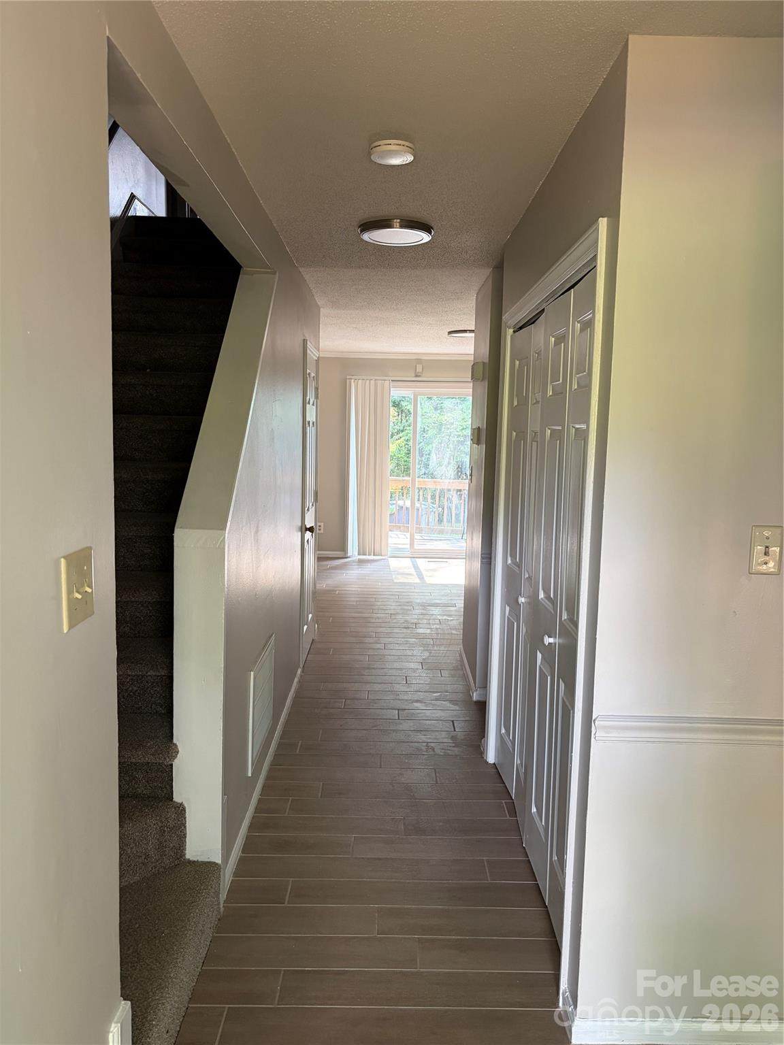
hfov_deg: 53.1
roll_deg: -1.1
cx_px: 392
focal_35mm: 26
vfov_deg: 67.3
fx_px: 785
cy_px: 522
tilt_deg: -6.3
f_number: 1.6
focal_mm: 5.96
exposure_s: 1/60
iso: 160
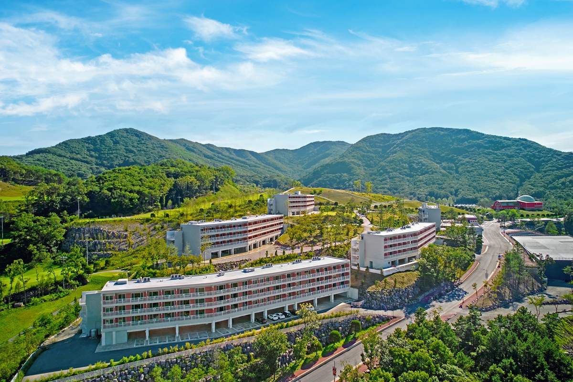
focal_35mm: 22
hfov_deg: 78.6
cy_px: 191
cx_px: 286
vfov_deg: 57.2
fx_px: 350
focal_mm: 8.38
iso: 100
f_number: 2.8
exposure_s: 1/1000
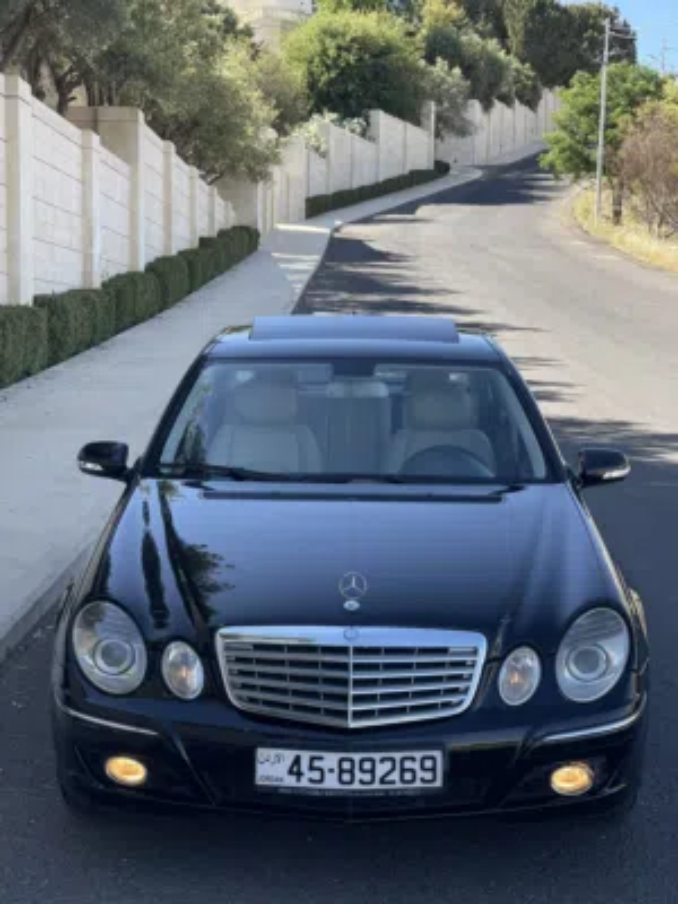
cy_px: 452
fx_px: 1671
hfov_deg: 22.9
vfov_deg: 30.3
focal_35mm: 64
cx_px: 339
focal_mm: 7.5
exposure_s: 1/191
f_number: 2.2
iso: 25
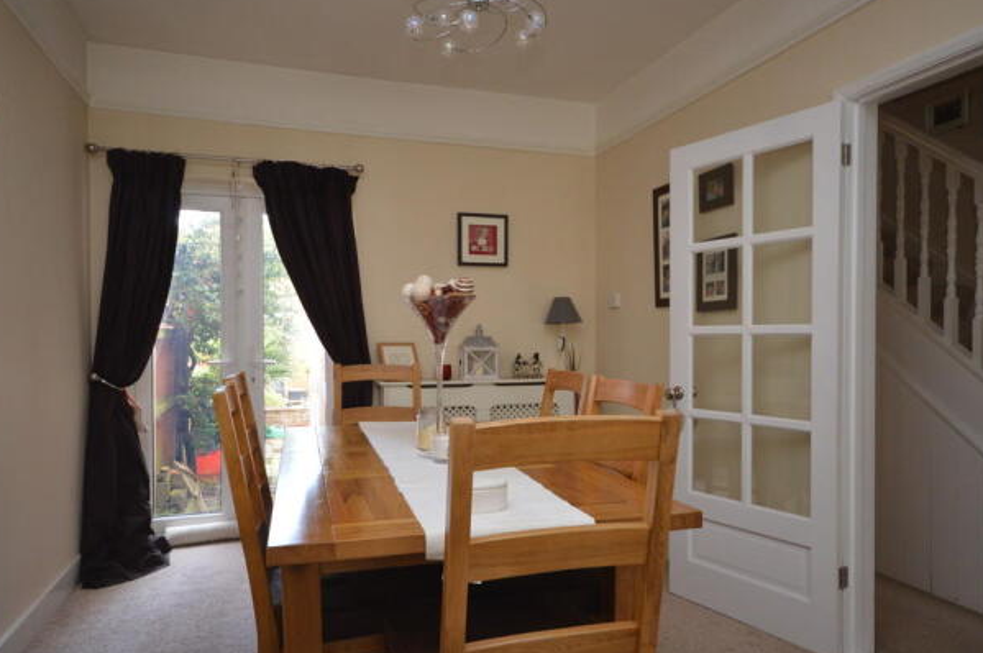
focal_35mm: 23
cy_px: 346
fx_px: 627
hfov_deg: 76.2
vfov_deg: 55.0
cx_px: 489
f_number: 4.8
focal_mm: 14
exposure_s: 1/60
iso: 800
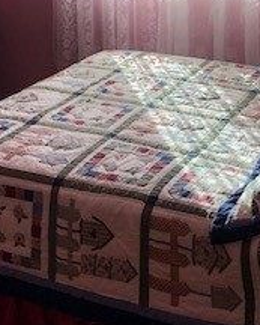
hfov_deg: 18.3
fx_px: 807
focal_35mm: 84
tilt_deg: -9.4
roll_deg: +0.3
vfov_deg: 21.5
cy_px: -33
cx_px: 164
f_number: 1.8
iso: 40
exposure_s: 1/122
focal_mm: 3.99
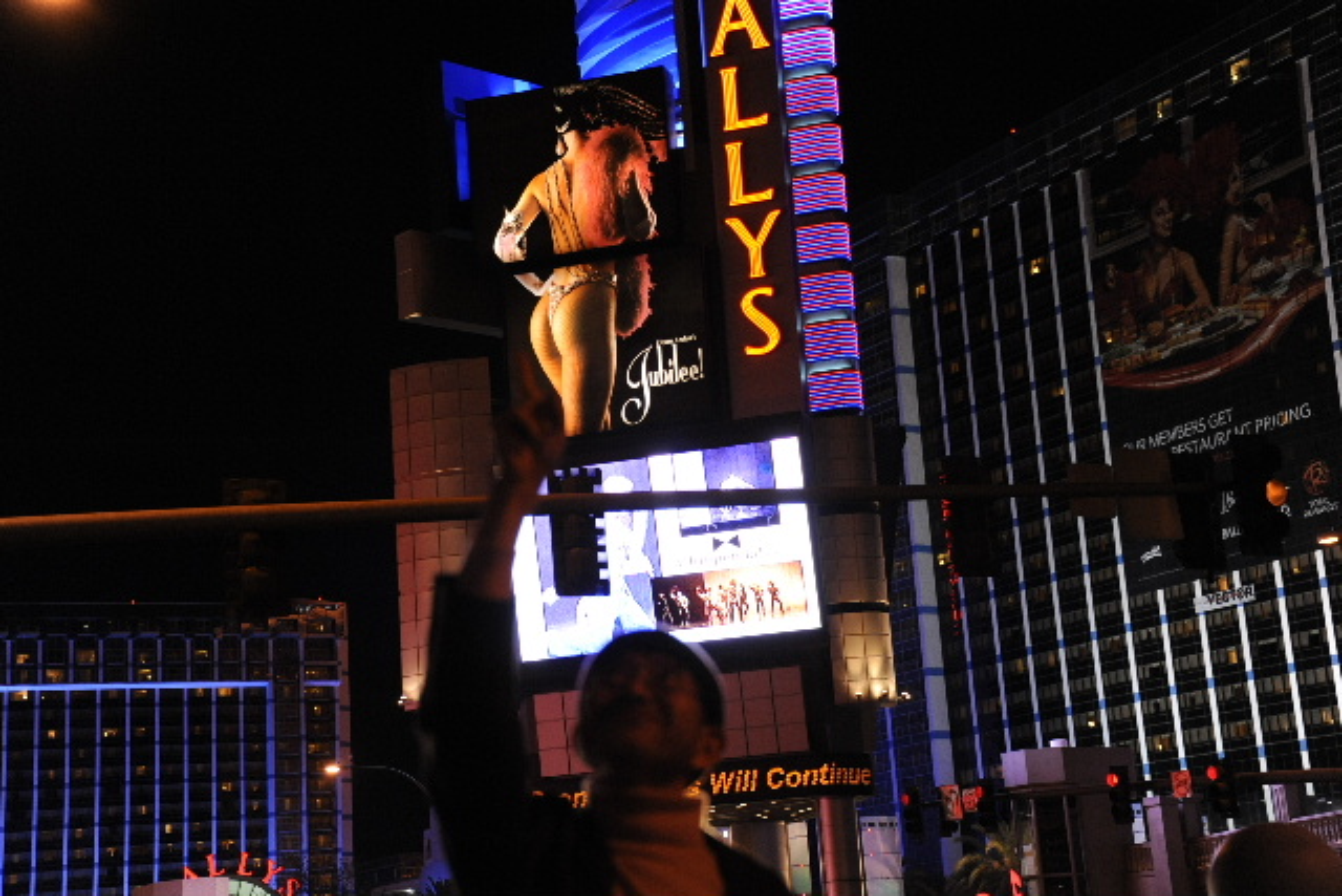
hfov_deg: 29.6
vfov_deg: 20.0
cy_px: 448
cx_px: 671
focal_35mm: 68
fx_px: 2535
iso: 2500
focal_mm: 68
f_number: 4.8
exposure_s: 1/50
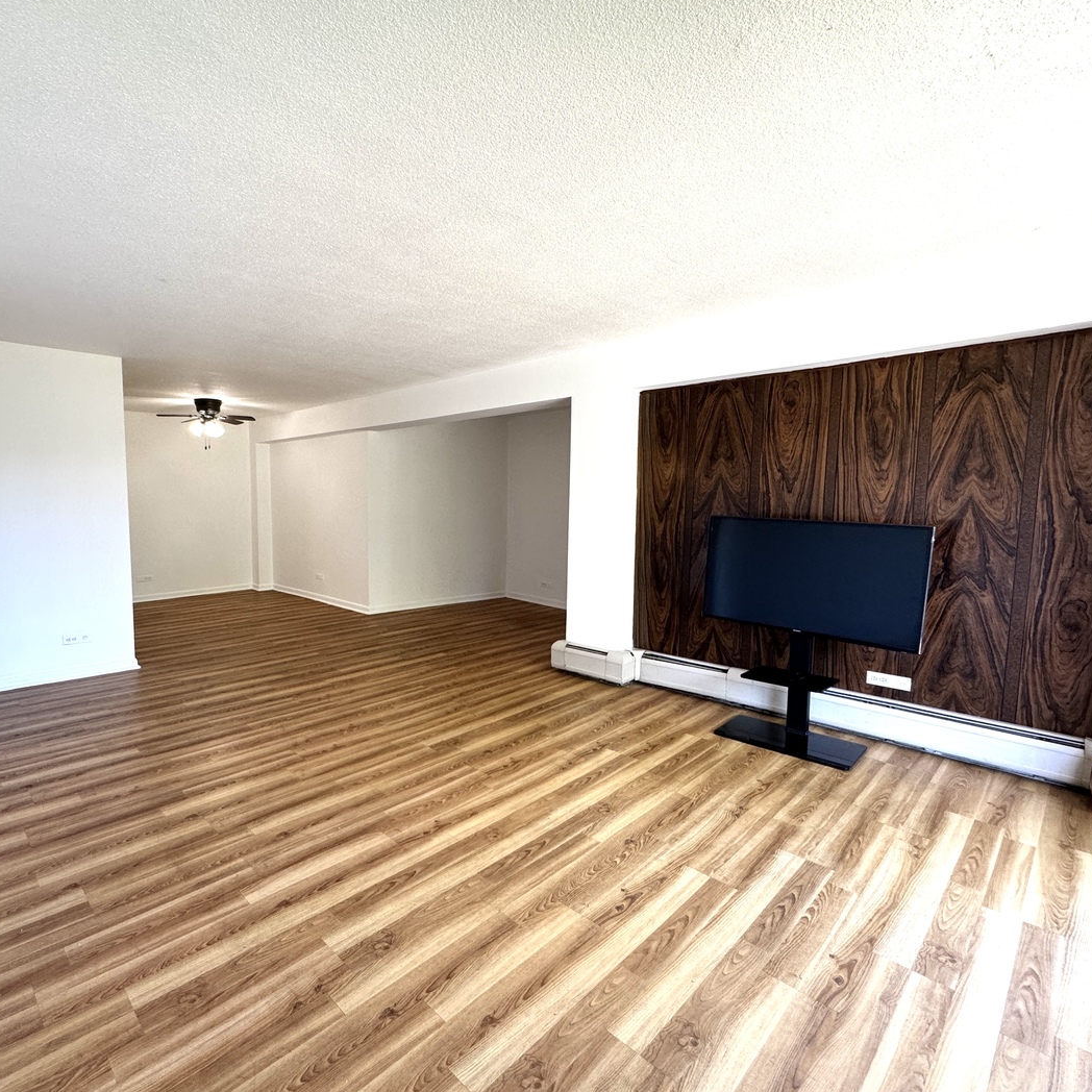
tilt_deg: -6.1
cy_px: 555
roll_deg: -0.6
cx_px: 423
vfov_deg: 84.0
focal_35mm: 17
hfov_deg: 82.7
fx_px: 607
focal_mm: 2.22
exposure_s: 1/120
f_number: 2.2
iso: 200
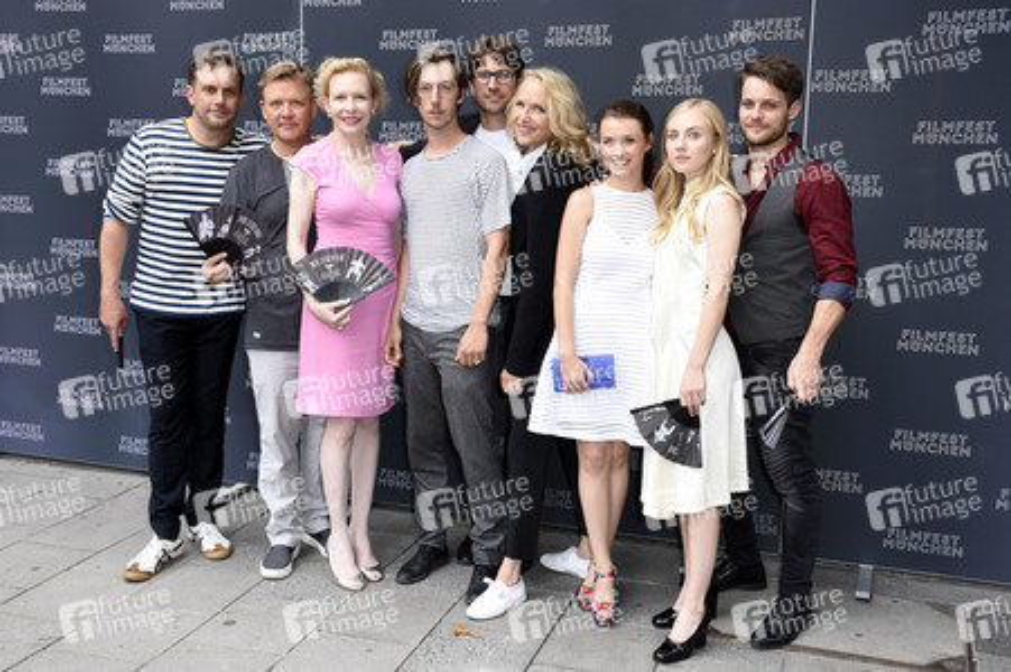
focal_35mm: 39
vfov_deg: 34.2
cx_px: 506
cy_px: 336
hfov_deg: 49.6
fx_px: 1094
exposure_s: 1/100
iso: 500
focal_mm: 26
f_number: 6.3
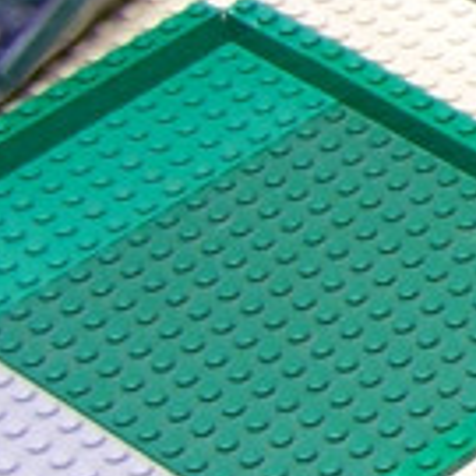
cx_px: 1788
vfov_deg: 6.8
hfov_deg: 6.0
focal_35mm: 255
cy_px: -180
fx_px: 3967
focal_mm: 6.3
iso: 80
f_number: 2.8
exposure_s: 1/6
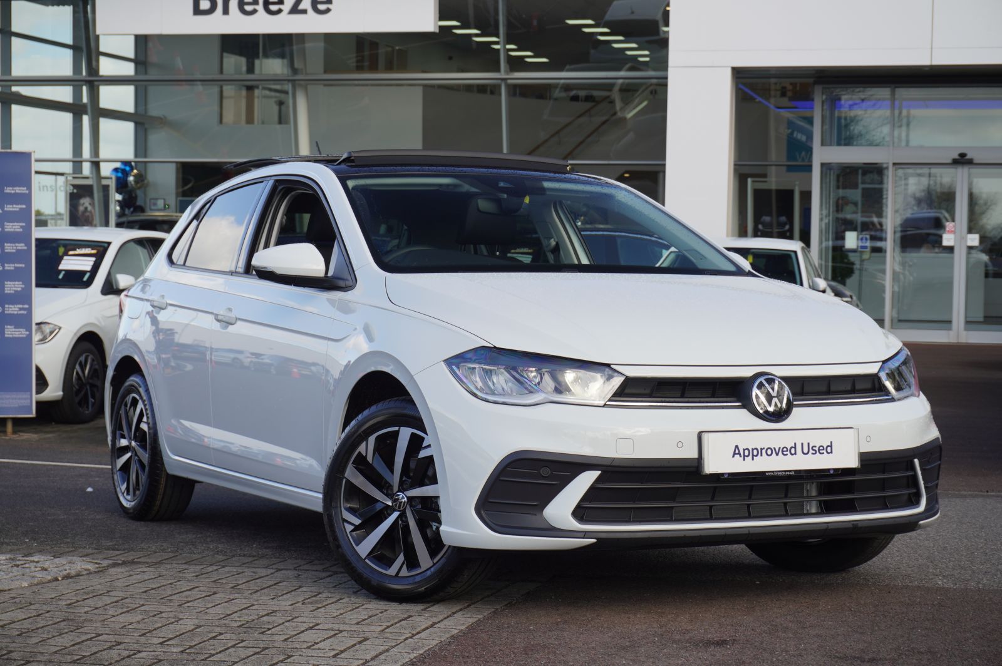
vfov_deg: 19.3
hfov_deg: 28.7
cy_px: 333
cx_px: 501
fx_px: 1961
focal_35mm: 70
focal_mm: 47
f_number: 5.6
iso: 100
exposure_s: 1/90
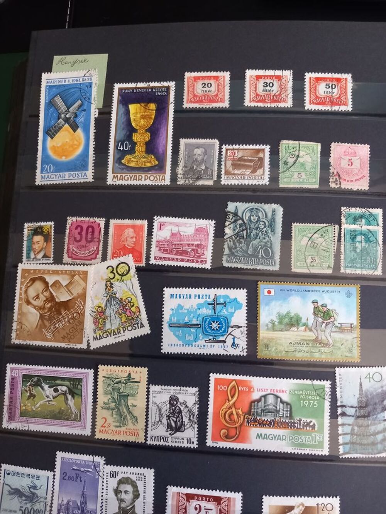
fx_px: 401
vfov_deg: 65.3
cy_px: 257
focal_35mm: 27
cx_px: 193
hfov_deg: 51.4
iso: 160
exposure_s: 1/50
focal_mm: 4
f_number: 1.8
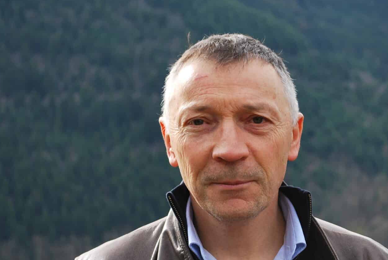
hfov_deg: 15.2
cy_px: 157
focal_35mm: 135
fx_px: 1456
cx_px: 233
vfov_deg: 10.2
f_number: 5.6
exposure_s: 1/125
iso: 110
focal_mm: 55
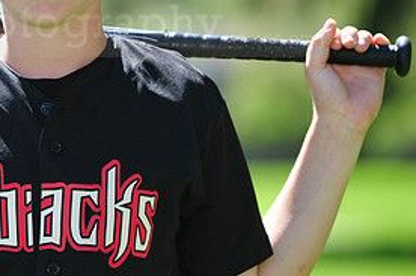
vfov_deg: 3.3
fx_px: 4856
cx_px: 38
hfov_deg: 4.9
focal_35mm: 421
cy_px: 12
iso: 200
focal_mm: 200
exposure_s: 1/500
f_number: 4.5
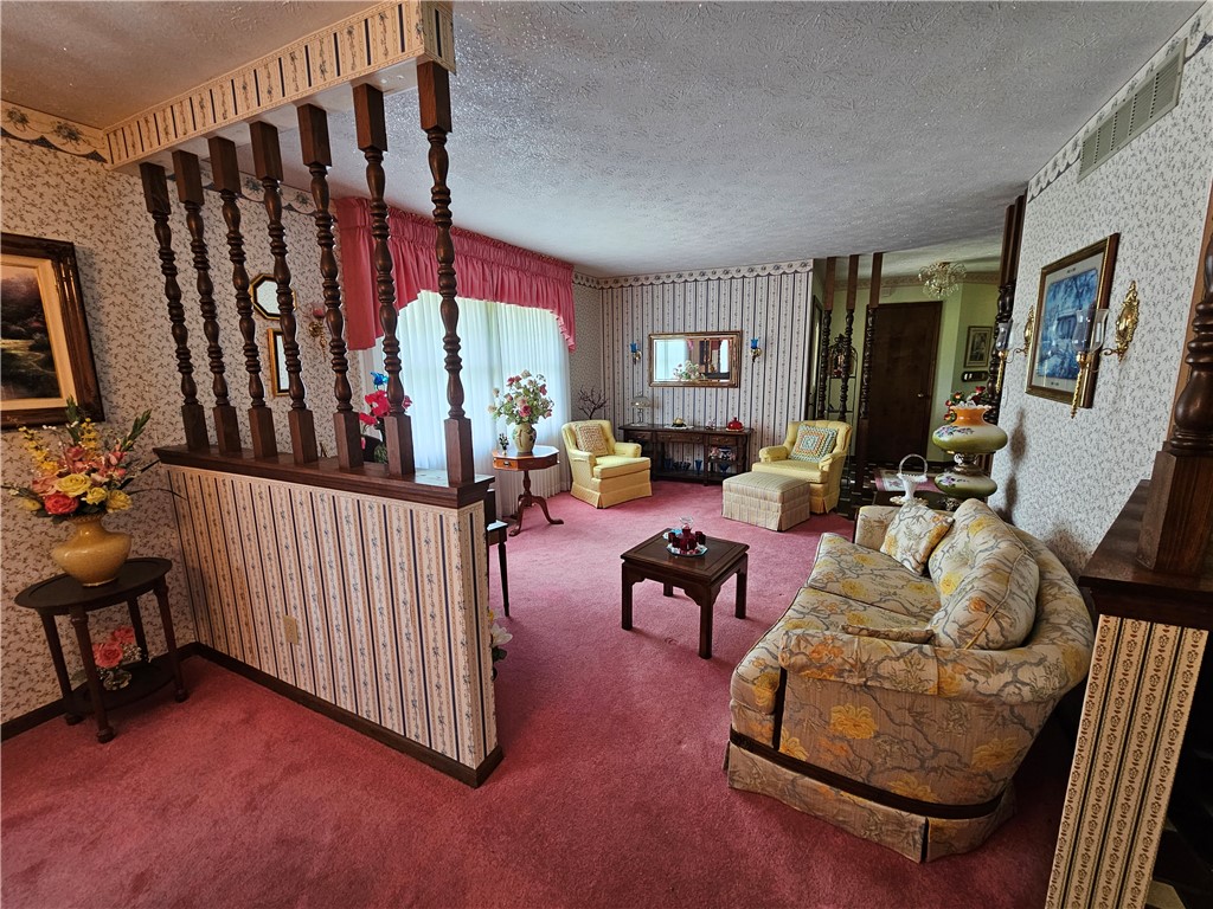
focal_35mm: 13
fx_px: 456
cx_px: 606
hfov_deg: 106.2
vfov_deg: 89.9
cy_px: 454
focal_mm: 2.2
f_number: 2.2
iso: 160
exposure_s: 1/60
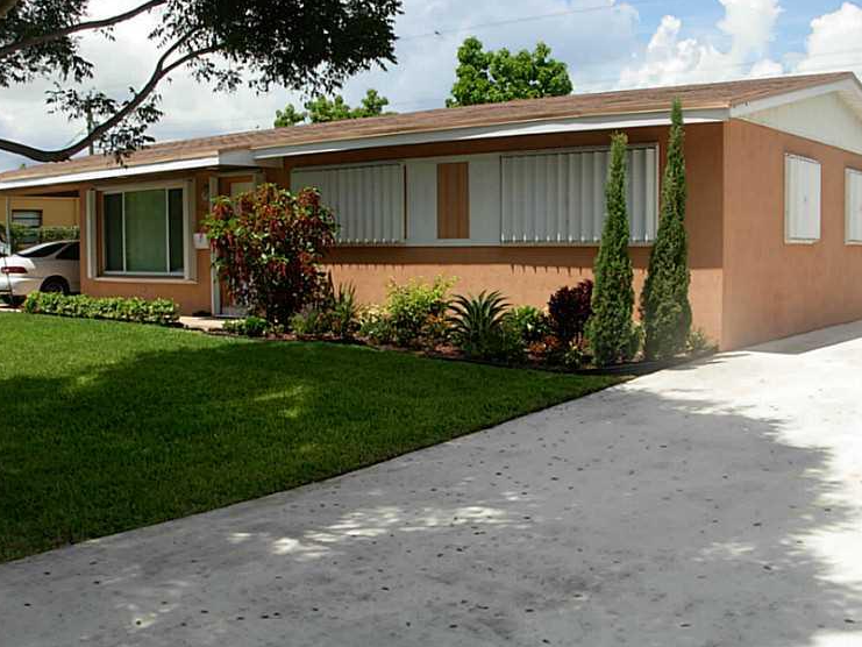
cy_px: 327
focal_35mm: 41
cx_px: 453
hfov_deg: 45.8
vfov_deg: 35.1
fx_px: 1021
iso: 79
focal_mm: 6.3
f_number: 4.9
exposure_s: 1/470
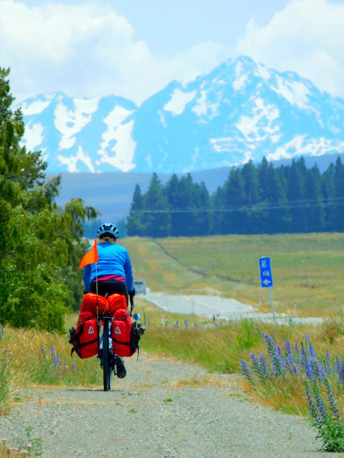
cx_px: 172
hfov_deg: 2.3
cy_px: 229
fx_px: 8546
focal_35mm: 645
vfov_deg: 3.1
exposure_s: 1/500
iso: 125
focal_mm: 114.5
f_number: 6.1
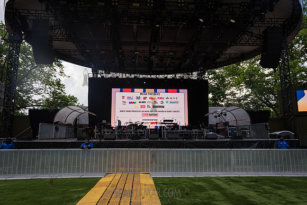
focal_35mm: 24
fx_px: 205
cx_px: 154
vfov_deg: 53.2
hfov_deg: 73.7
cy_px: 102
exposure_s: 1/400
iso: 400
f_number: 5.6
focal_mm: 24
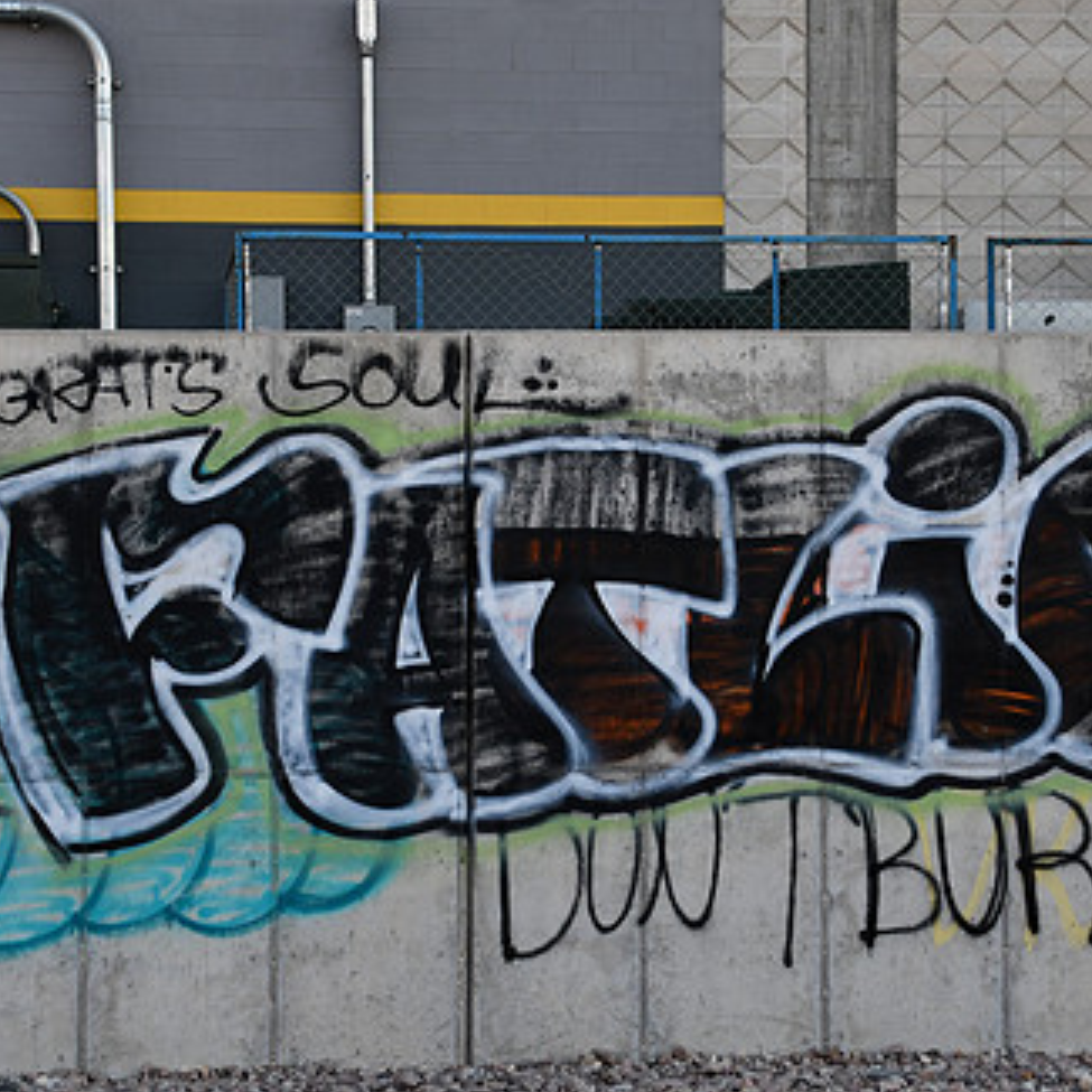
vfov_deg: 17.4
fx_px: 3569
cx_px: 699
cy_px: 479
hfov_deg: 17.4
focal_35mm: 100
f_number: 6.3
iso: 200
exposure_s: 1/250
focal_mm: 44
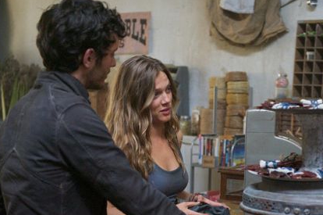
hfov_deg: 23.0
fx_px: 789
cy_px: 141
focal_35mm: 88
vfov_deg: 15.5
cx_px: 228
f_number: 2.8
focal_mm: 52
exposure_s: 1/125
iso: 3200
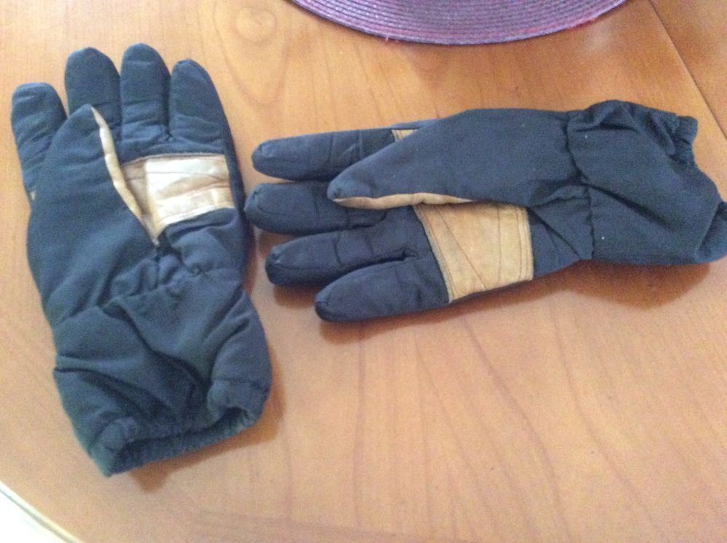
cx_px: 364
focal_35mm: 32
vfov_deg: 44.1
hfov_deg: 56.9
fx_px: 671
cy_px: 272
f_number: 2.4
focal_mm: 3.3
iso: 800
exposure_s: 1/17
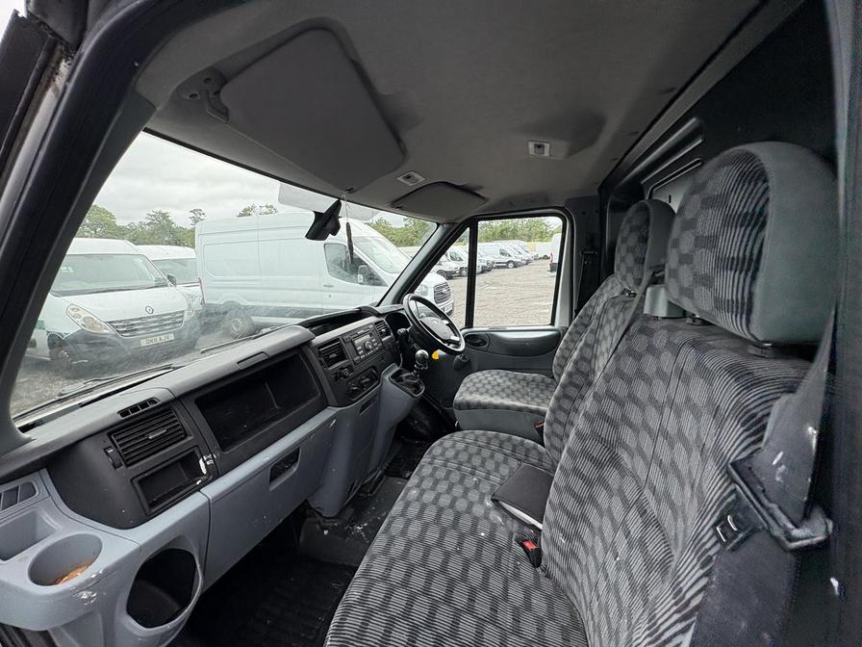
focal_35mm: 14
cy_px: 324
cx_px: 431
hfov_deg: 102.1
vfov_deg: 85.7
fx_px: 349
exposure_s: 1/362
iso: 64
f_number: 2.2
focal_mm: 2.22
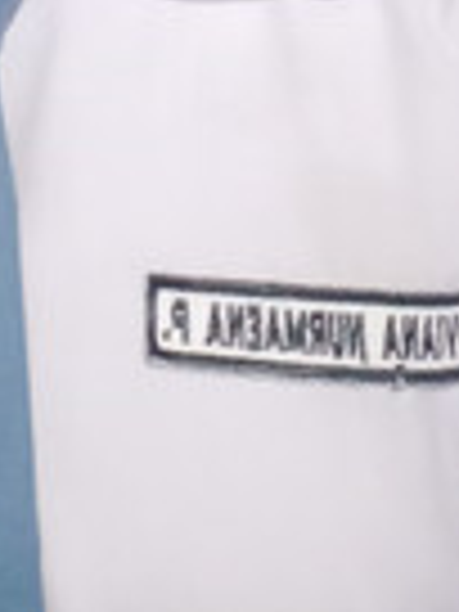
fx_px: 1821
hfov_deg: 14.2
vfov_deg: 16.5
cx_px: 2
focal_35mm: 103
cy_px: -428
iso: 793
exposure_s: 1/25
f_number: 2
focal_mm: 2.75
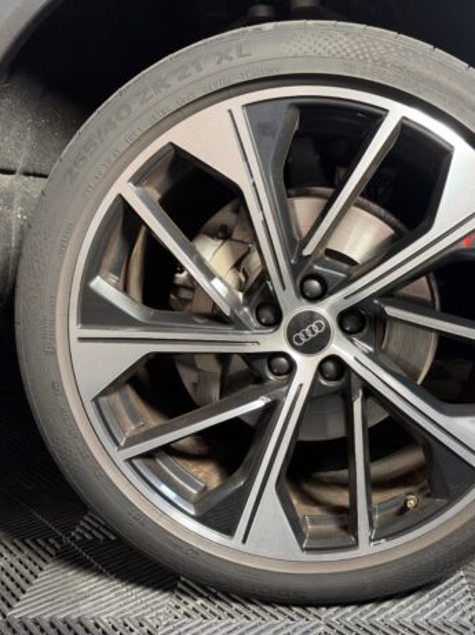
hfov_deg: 40.2
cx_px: 313
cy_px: 318
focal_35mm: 35
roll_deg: +0.4
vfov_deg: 52.7
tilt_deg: -9.5
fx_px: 641
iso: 320
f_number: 1.6
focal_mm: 5.96
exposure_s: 1/25
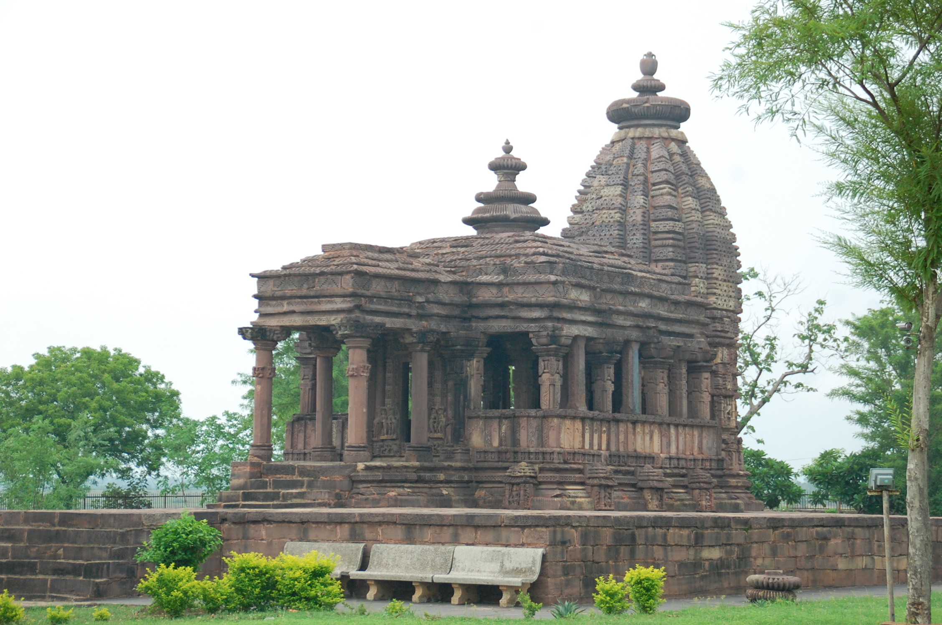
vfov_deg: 15.1
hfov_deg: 22.7
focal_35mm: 90
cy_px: 312
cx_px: 471
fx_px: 2351
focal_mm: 60
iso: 400
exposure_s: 1/320
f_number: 5
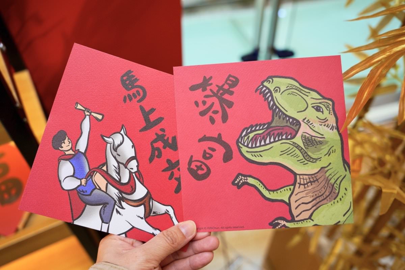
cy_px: 135
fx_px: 315
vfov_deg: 46.4
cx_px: 202
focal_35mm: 28
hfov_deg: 65.5
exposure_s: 1/60
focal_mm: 28
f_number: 4
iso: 125
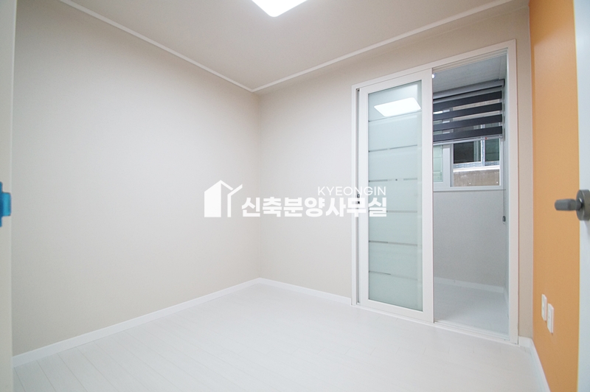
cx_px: 295
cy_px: 196
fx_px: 246
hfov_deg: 100.4
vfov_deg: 77.2
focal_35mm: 15
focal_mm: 10
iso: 800
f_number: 4
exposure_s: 1/100
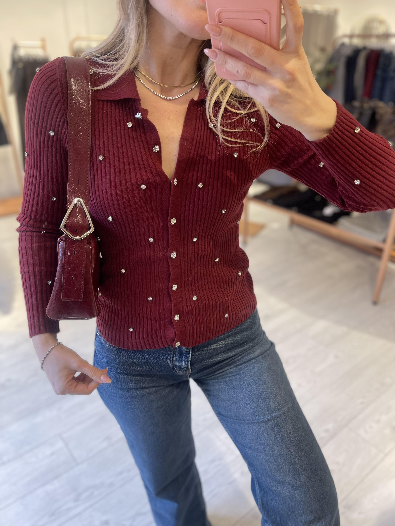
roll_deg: +2.9
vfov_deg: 67.3
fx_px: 396
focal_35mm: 26
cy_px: 263
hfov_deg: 53.1
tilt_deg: -42.4
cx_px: 198
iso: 64
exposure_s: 1/50
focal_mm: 5.1
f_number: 1.6
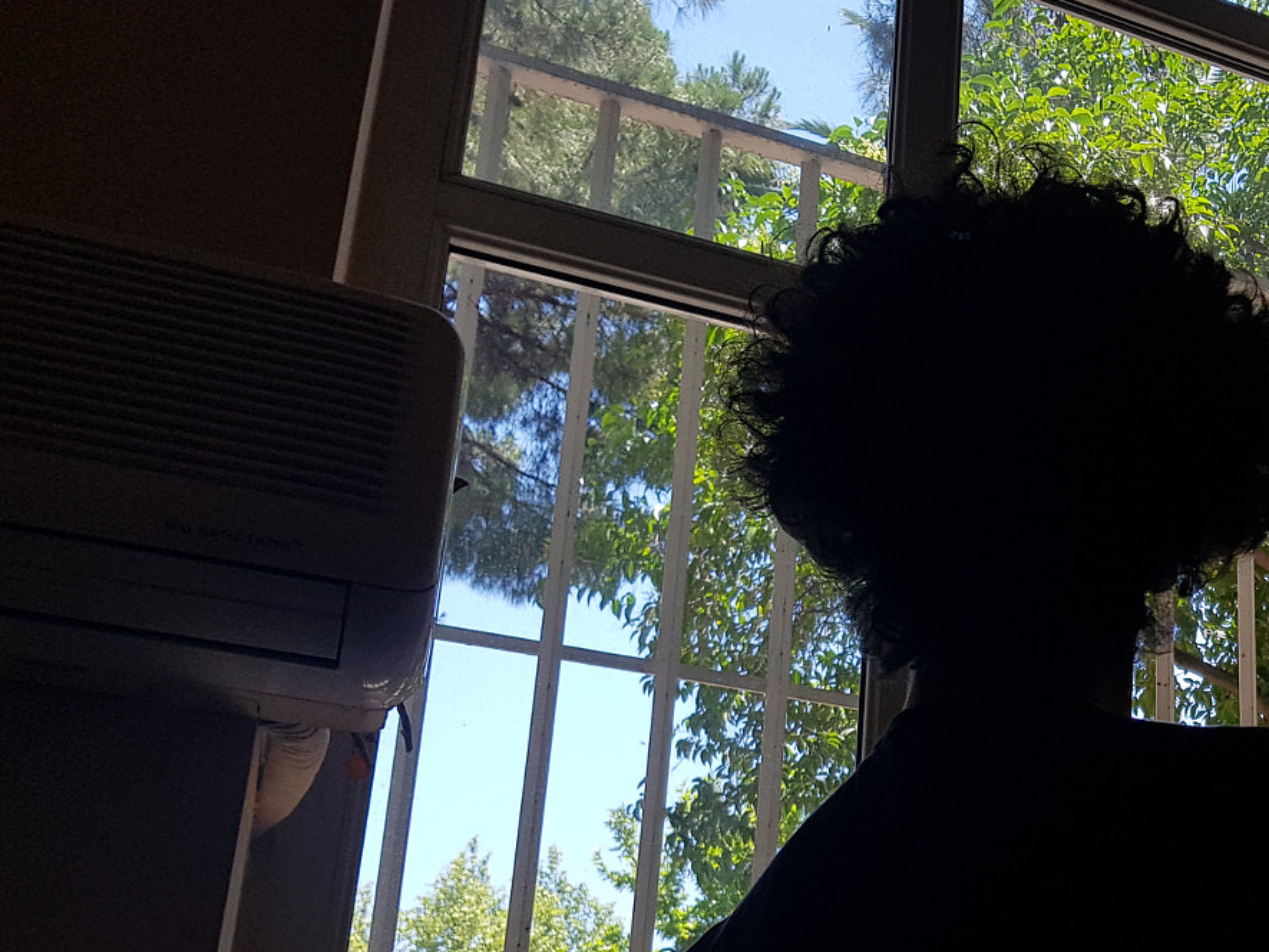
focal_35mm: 47
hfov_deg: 38.0
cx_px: 1120
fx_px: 1723
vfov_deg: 30.2
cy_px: 756
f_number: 1.7
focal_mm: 4.2
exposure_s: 1/558
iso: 40
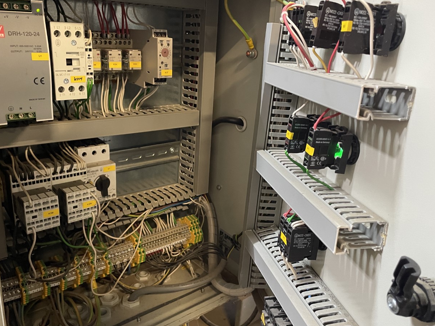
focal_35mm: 31
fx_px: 390
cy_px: 165
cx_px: 210
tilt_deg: -19.6
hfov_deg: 58.3
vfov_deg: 45.4
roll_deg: -3.1
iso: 500
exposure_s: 1/33
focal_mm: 4.2
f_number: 1.6
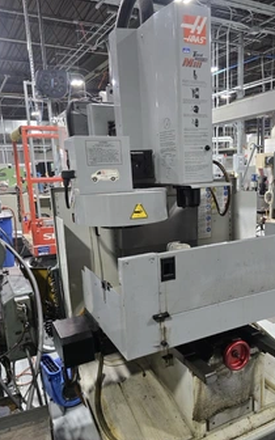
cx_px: 177
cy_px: 249
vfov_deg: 64.4
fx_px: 348
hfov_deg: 42.7
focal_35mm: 29
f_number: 1.7
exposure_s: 1/120
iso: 400
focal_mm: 6.3
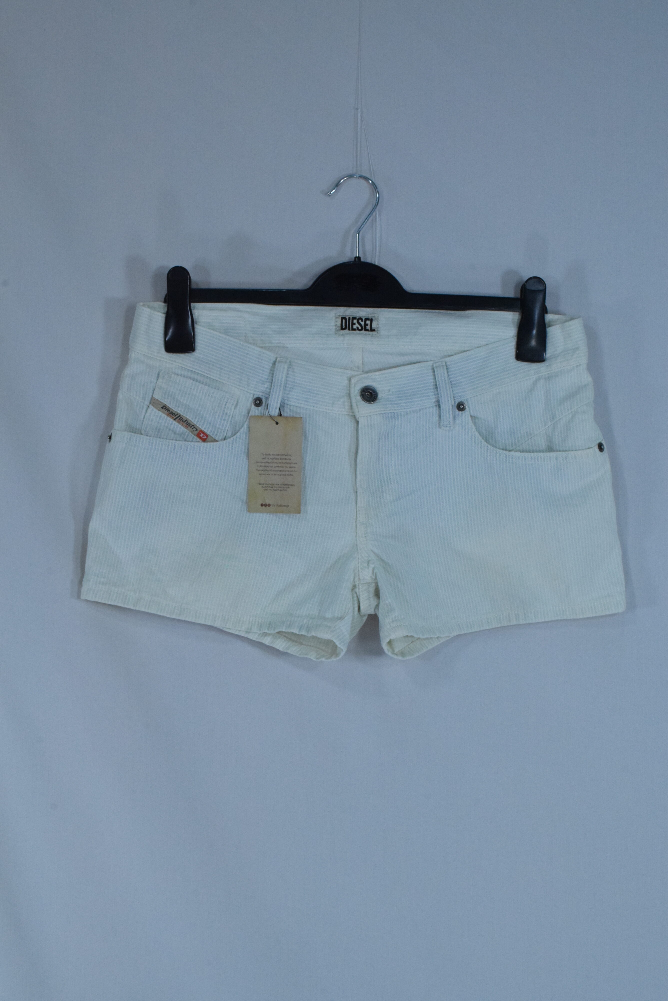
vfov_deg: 33.4
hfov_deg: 22.6
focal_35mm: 60
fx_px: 1669
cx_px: 334
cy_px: 500
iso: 3200
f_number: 20
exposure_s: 1/200
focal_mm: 40
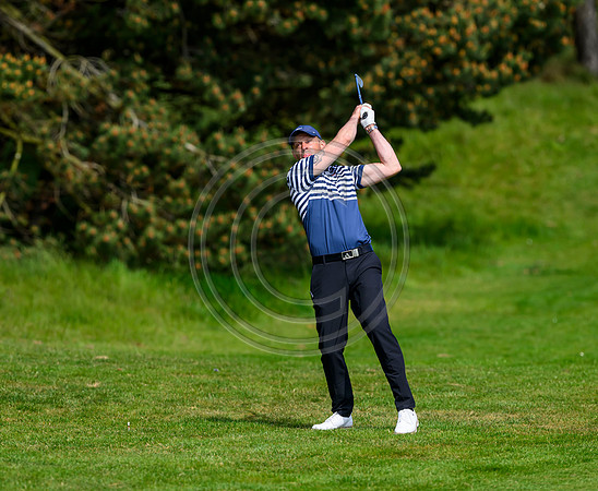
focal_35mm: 502
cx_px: 232
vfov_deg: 3.1
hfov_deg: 3.8
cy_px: 269
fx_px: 8984
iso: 500
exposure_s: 1/4000
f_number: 4.5
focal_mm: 400
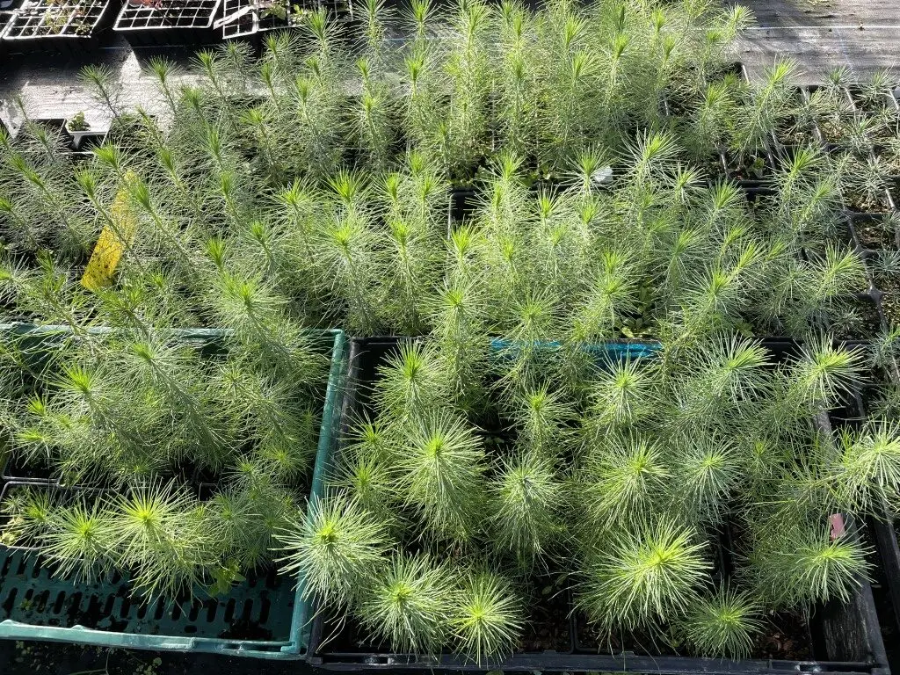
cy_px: 338
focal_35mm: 26
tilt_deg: -58.2
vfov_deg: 53.1
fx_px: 676
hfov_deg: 67.3
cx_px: 450
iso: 32
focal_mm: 4.2
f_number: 1.6
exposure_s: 1/278
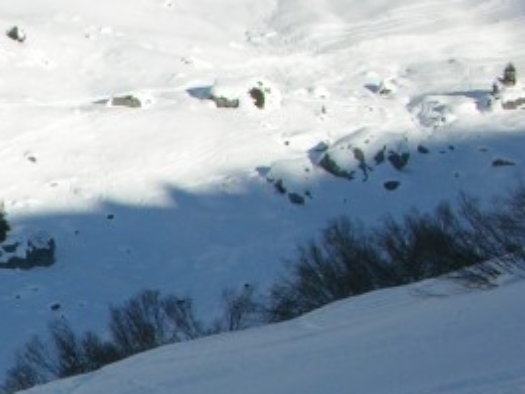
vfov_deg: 9.6
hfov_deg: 12.0
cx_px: -424
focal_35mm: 151
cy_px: 517
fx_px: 2290
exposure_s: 1/243
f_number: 7.2
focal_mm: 10
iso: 50
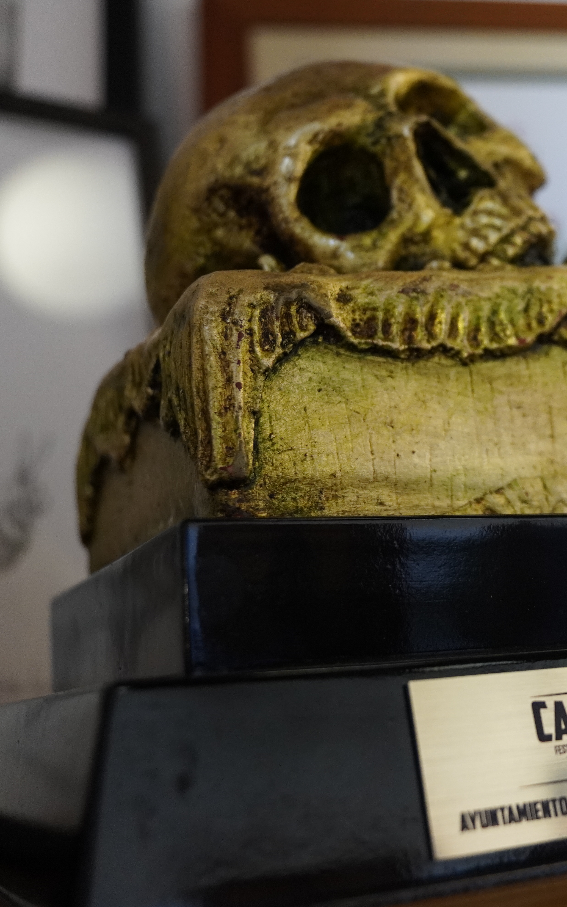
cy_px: 457
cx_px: 595
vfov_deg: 39.6
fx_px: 1261
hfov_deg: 24.0
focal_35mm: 51
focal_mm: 22
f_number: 2.8
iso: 1250
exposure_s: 1/60
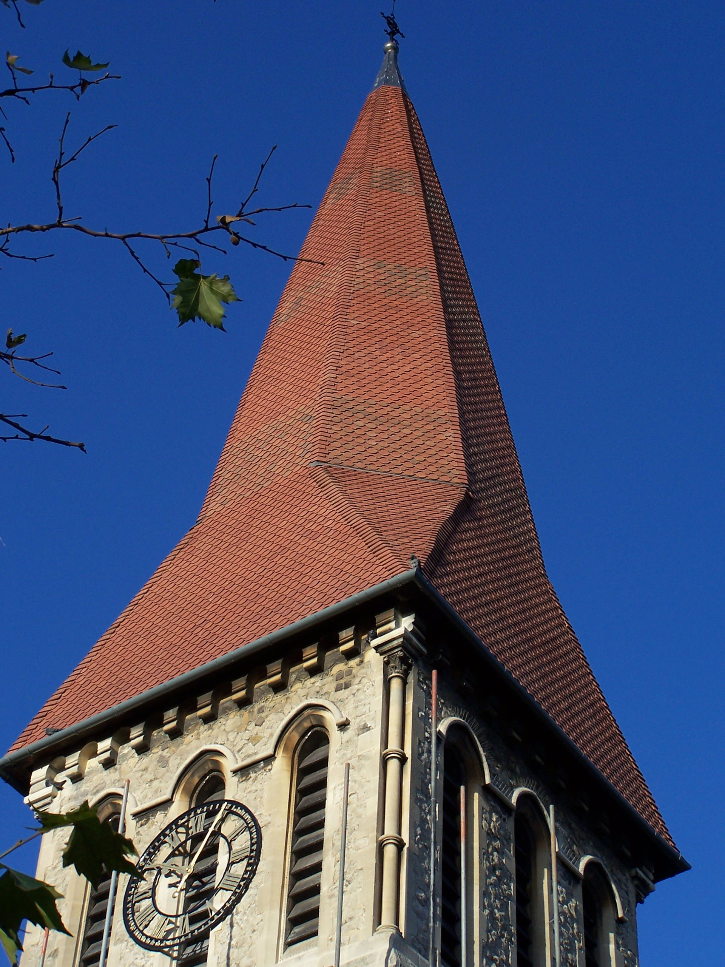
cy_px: 484
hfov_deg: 19.6
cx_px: 362
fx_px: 2094
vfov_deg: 26.0
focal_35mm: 75
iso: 80
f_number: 3.2
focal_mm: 12.4
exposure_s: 1/1000
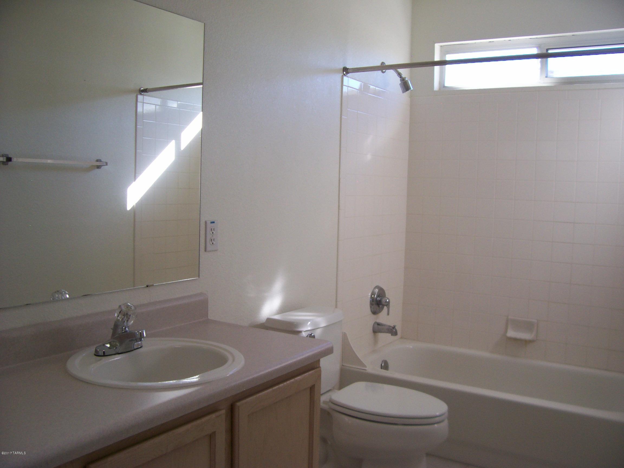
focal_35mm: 34
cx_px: 312
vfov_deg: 41.8
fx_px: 613
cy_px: 234
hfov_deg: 54.0
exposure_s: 1/90.9
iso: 80
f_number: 2.7
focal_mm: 5.6
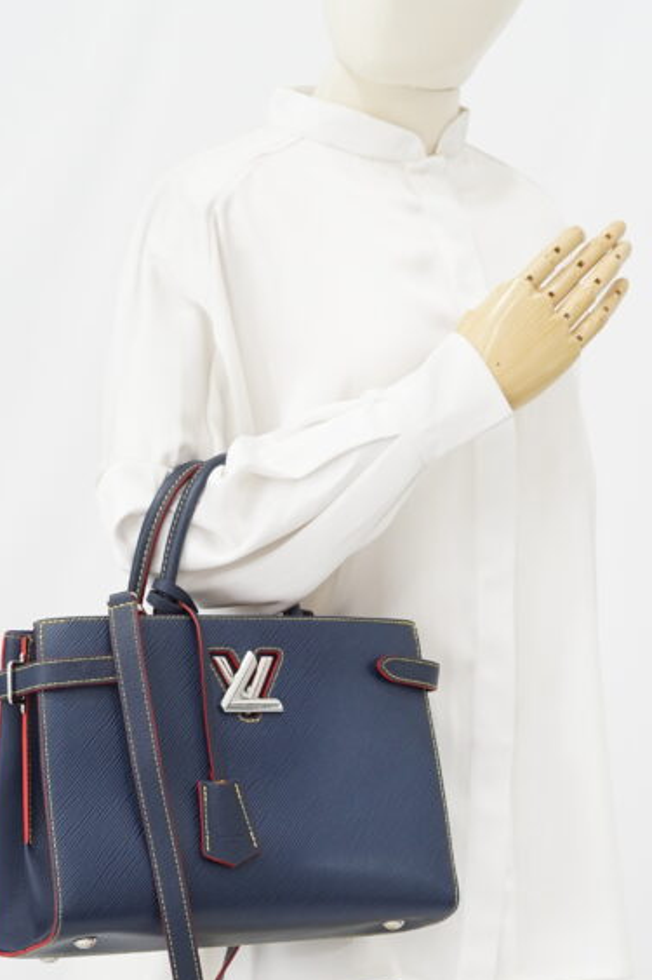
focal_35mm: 91
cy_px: 696
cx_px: 328
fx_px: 2473
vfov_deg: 22.2
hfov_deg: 15.0
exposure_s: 1/8
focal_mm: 50
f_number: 6.3
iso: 640
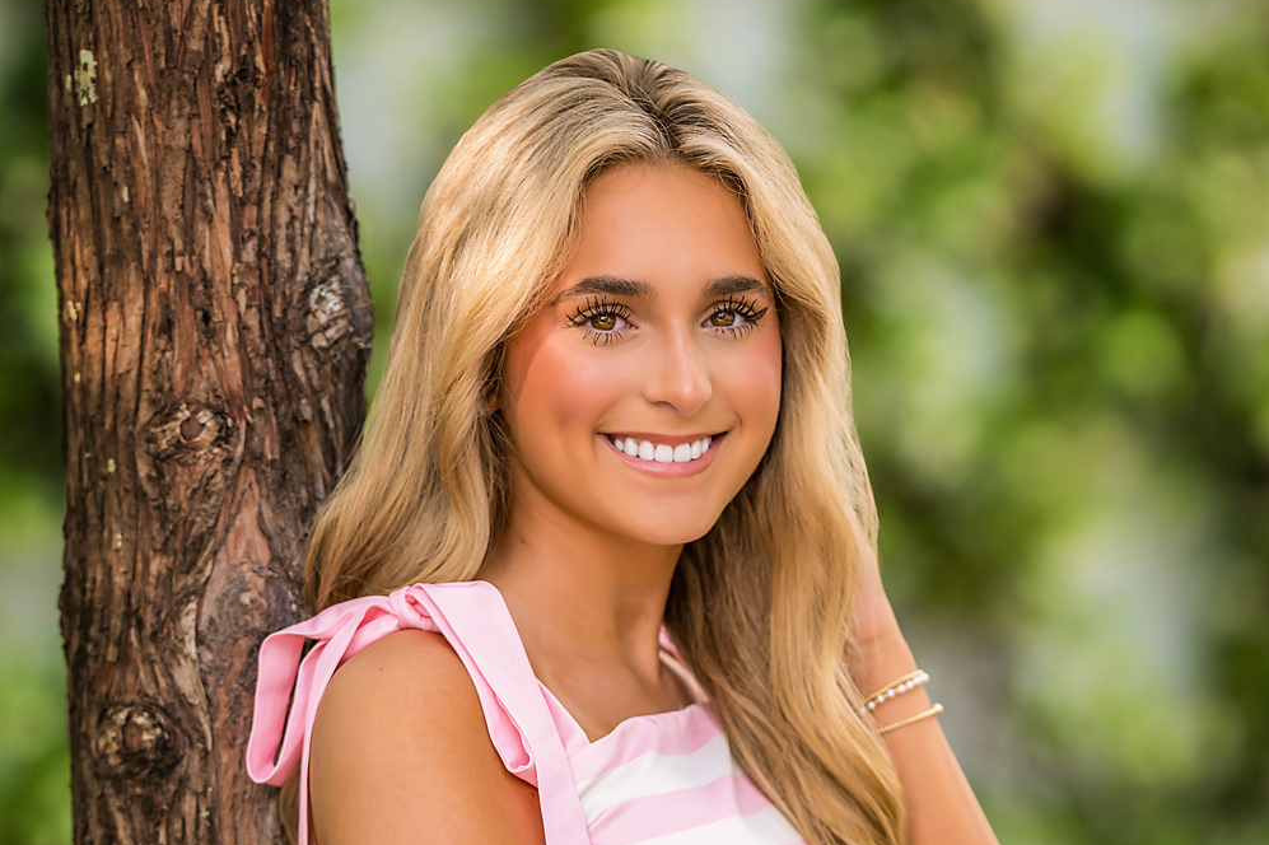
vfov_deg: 4.6
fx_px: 10606
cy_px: 592
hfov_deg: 6.8
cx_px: 635
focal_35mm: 301
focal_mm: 200
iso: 500
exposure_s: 1/1600
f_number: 2.8
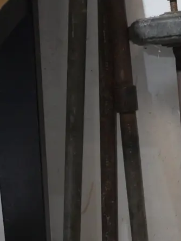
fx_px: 641
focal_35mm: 92
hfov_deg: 16.0
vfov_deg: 20.2
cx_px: 136
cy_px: 271
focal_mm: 20
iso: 2000
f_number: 4.5
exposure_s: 1/60
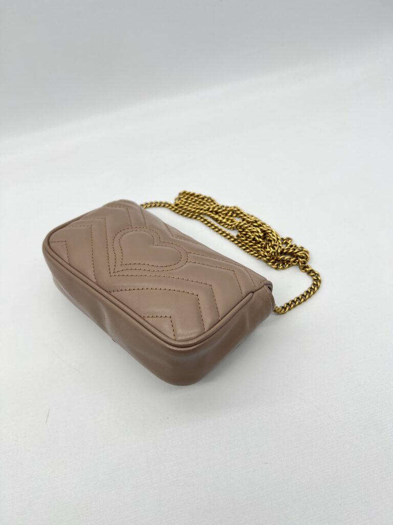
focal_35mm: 26
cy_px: 262
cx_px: 196
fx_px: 394
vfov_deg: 67.3
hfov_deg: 53.1
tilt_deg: -52.0
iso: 40
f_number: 1.5
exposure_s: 1/169
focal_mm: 5.7
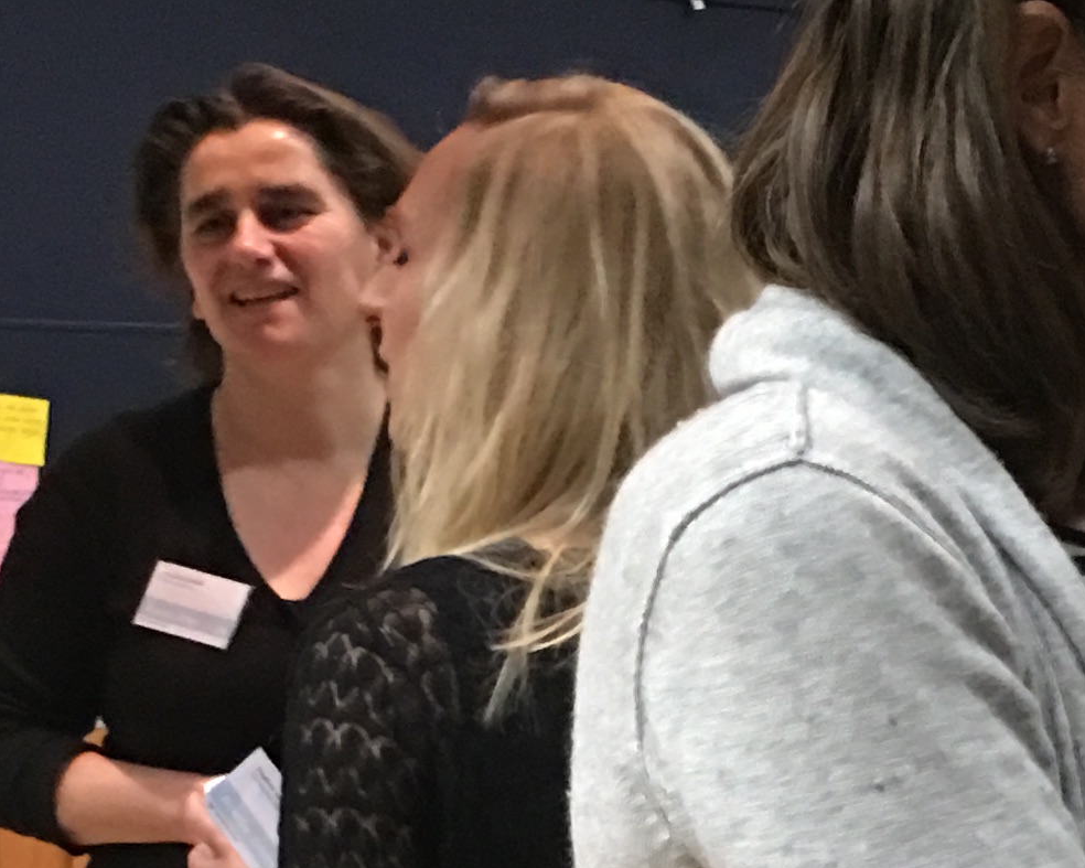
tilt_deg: -11.2
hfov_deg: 16.5
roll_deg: -2.5
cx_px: 748
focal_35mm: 116
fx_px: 3725
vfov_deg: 12.9
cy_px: 1111
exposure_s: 1/8
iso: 160
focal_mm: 4.15
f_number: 2.2
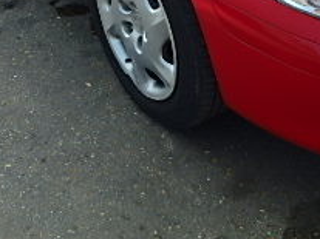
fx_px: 887
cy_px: -117
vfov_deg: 14.4
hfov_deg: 20.2
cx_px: 260
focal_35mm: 96
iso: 125
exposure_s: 1/320
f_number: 4.7
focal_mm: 5.6
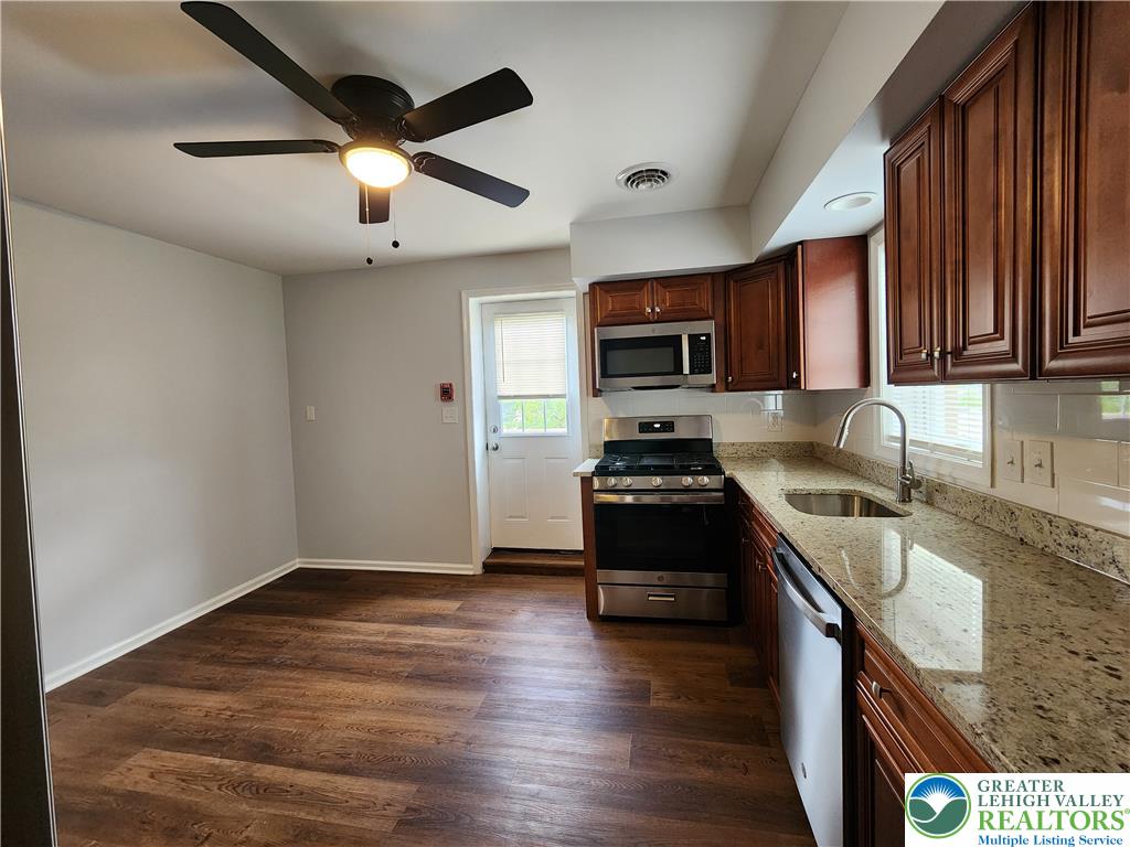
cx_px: 565
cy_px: 424
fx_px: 424
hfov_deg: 106.2
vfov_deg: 89.9
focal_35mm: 13
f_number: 2.2
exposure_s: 1/60
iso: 320
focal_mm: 2.2
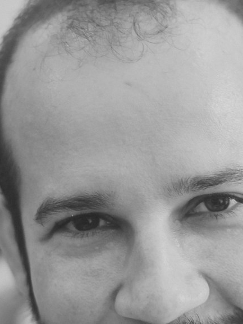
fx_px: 936
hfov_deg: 14.6
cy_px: 200
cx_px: 217
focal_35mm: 100
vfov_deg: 19.6
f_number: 2.8
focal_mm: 50
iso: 800
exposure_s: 1/250
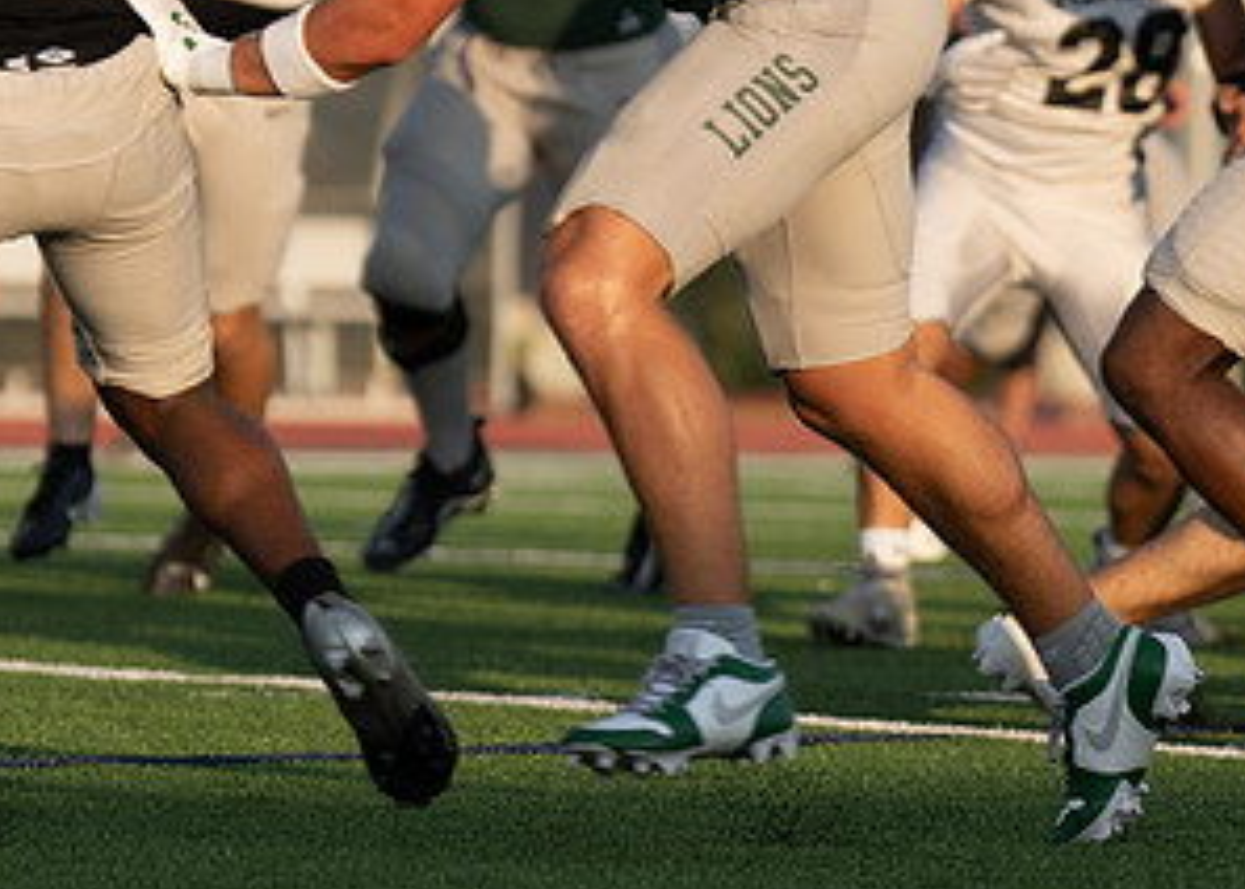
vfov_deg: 3.2
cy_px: 449
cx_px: 915
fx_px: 16049
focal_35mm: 454
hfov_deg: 4.4
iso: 100
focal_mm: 128
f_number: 2.8
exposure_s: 1/1250
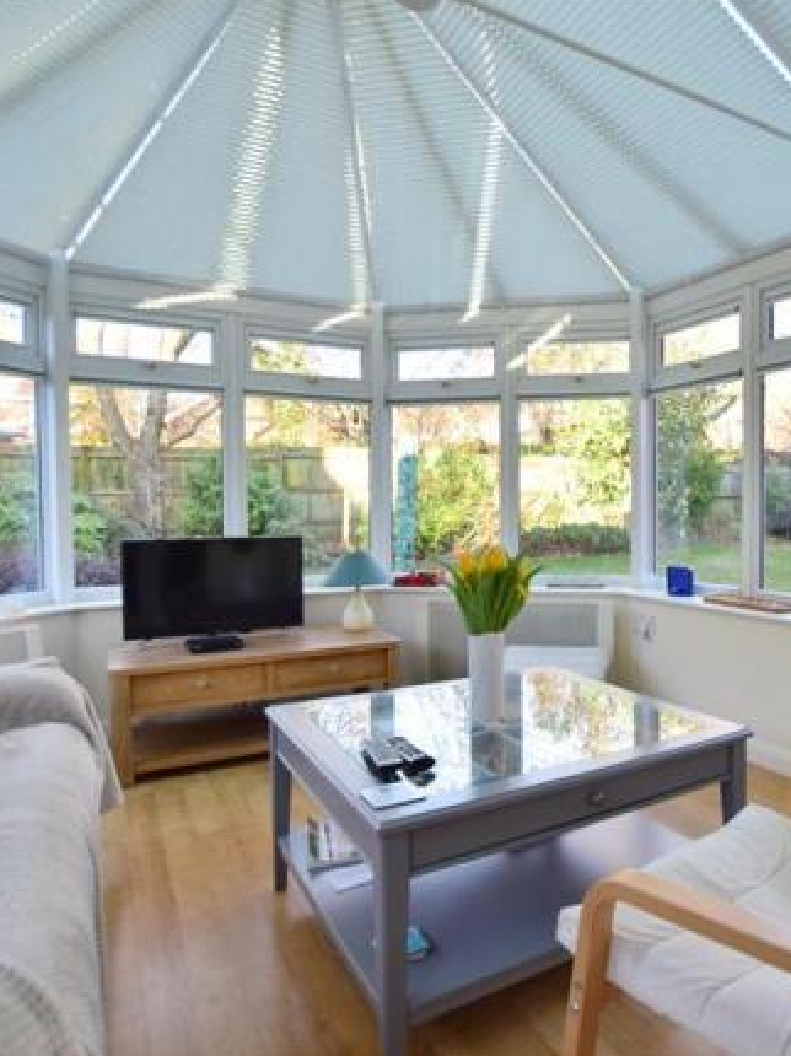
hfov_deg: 57.7
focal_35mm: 22
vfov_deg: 76.4
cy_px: 524
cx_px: 599
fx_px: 671
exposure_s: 1/100
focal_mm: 10
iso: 200
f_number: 5
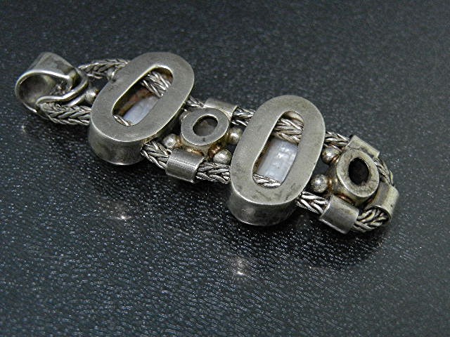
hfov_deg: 32.7
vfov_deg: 24.8
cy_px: 168
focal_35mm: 59
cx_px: 225
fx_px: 767
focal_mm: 10.6
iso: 800
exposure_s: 1/30
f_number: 8
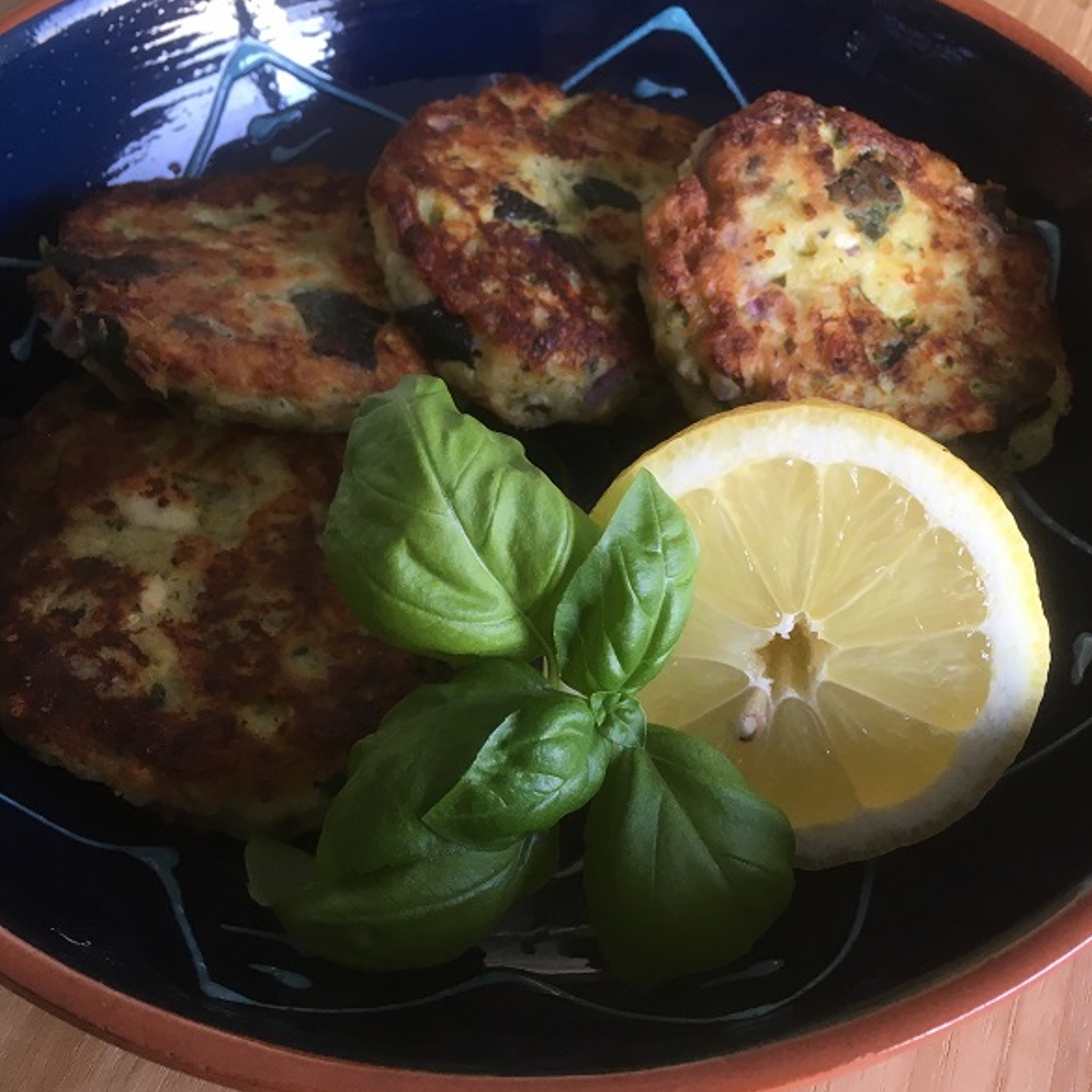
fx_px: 1249
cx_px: 546
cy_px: 537
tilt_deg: -55.4
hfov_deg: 47.2
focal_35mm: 35
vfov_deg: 47.2
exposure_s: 1/33
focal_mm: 4.15
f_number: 2.2
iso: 32
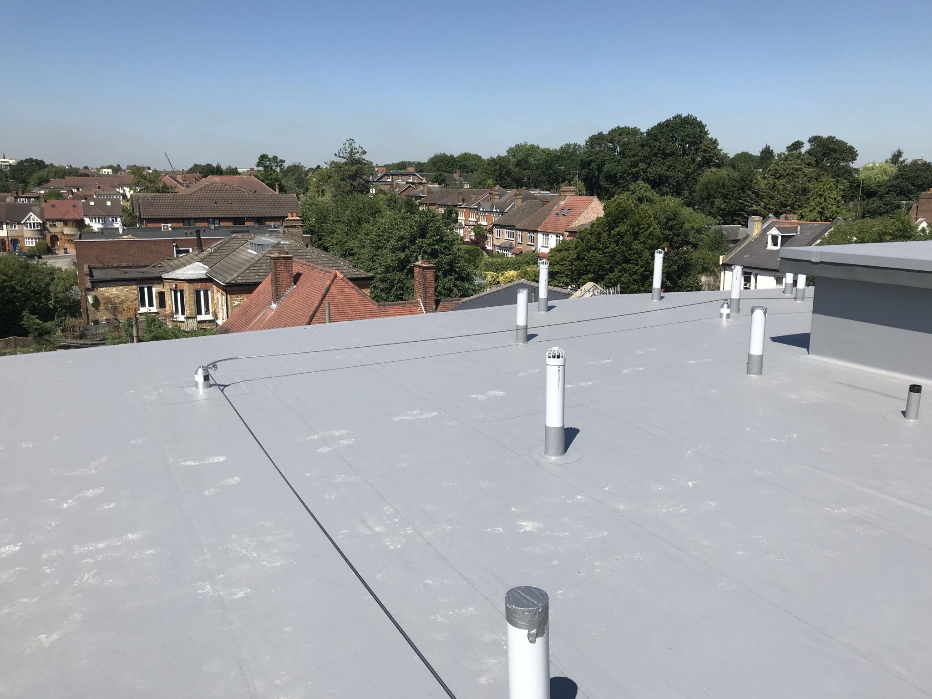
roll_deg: +0.0
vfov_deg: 49.7
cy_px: 350
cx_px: 466
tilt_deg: -9.3
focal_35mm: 28
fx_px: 754
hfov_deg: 63.4
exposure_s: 1/2740
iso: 20
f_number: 1.8
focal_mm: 3.99
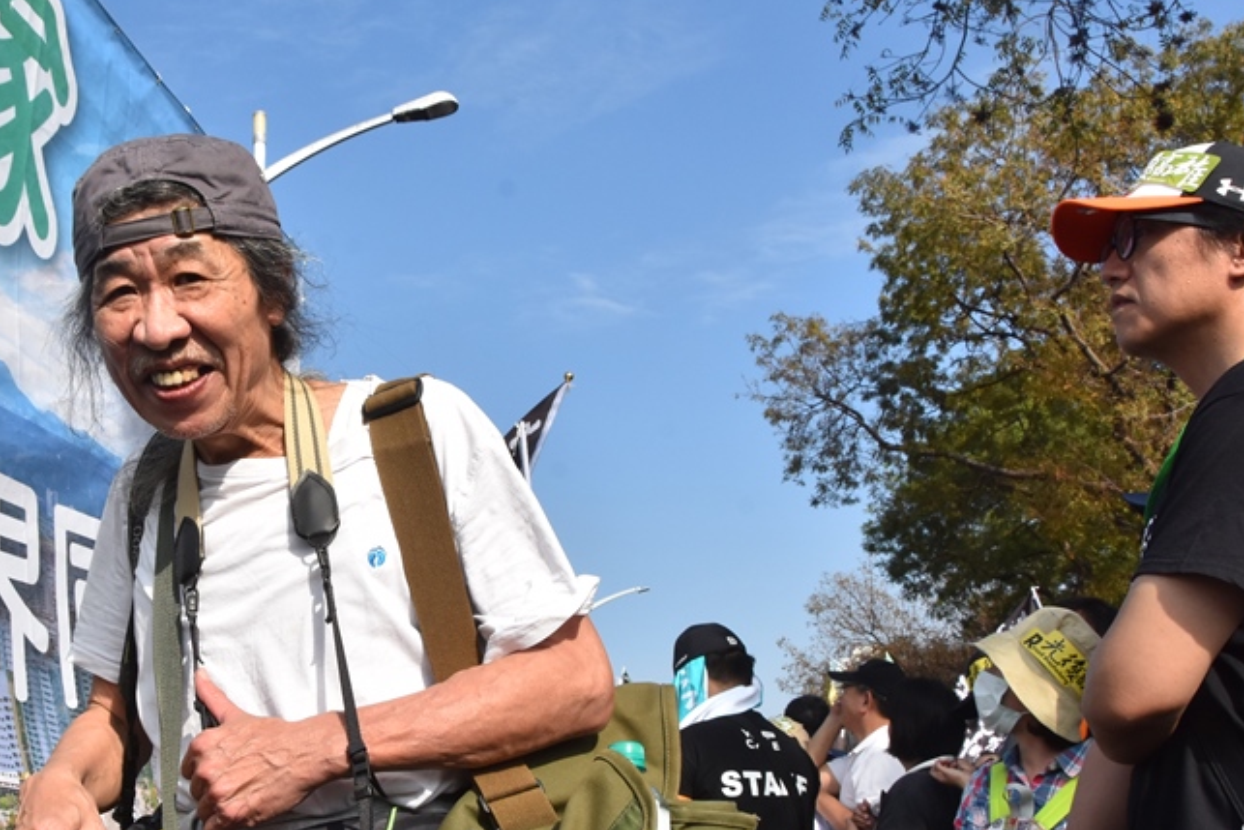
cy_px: 496
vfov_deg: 31.1
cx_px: 385
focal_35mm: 43
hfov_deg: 44.6
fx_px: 1486
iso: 640
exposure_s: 1/800
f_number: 14
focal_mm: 18
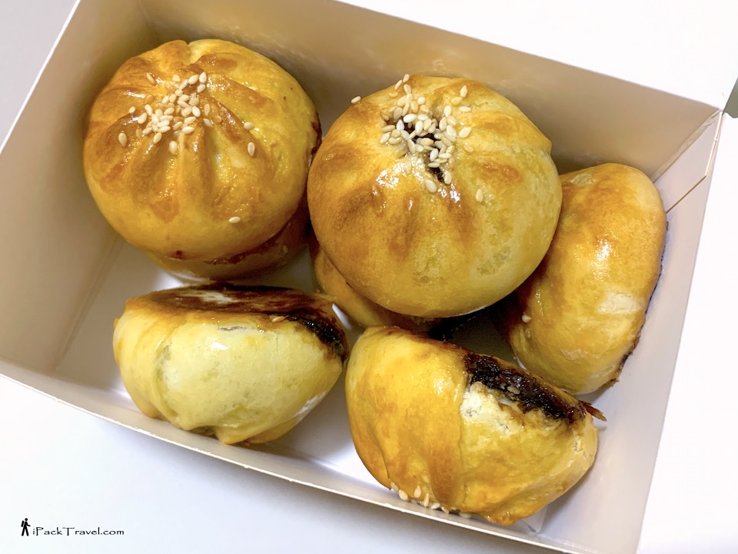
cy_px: 277
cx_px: 369
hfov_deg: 67.3
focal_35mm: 26
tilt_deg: -71.9
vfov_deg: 53.1
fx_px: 554
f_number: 1.8
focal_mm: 4.25
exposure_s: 1/60
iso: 320
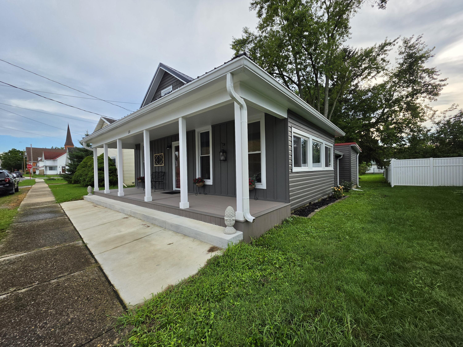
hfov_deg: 106.2
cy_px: 174
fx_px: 174
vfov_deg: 89.9
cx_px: 232
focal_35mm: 13
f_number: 1.9
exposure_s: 1/1117
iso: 32
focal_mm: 2.2
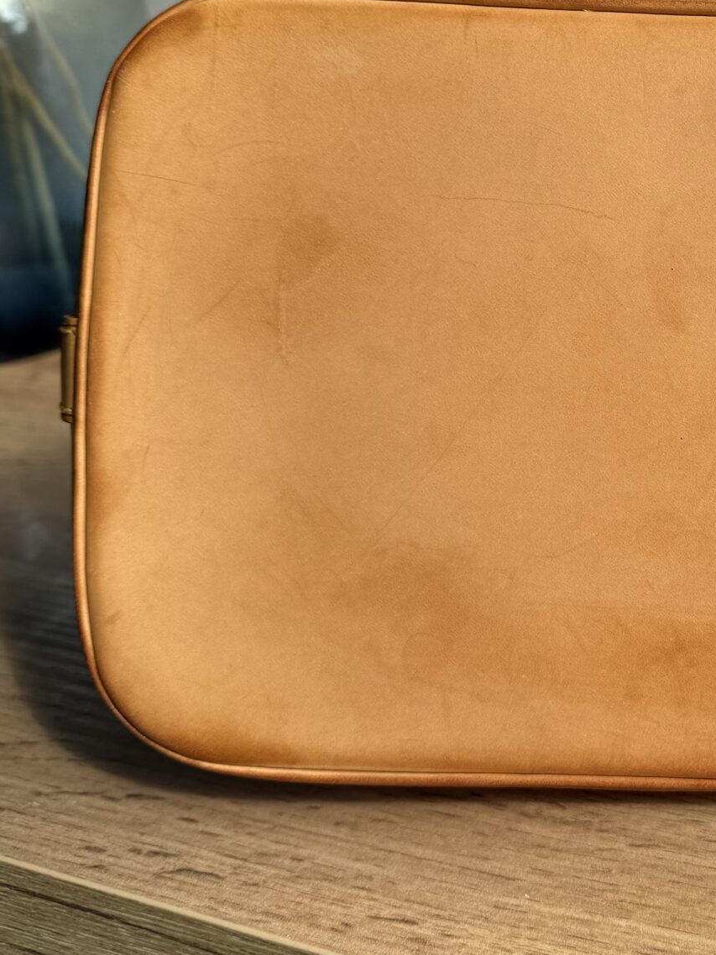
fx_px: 1490
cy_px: 283
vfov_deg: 35.0
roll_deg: +2.4
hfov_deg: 25.1
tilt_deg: -15.3
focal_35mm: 54
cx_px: 792
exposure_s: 1/2169
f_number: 1.78
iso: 80
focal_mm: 6.76
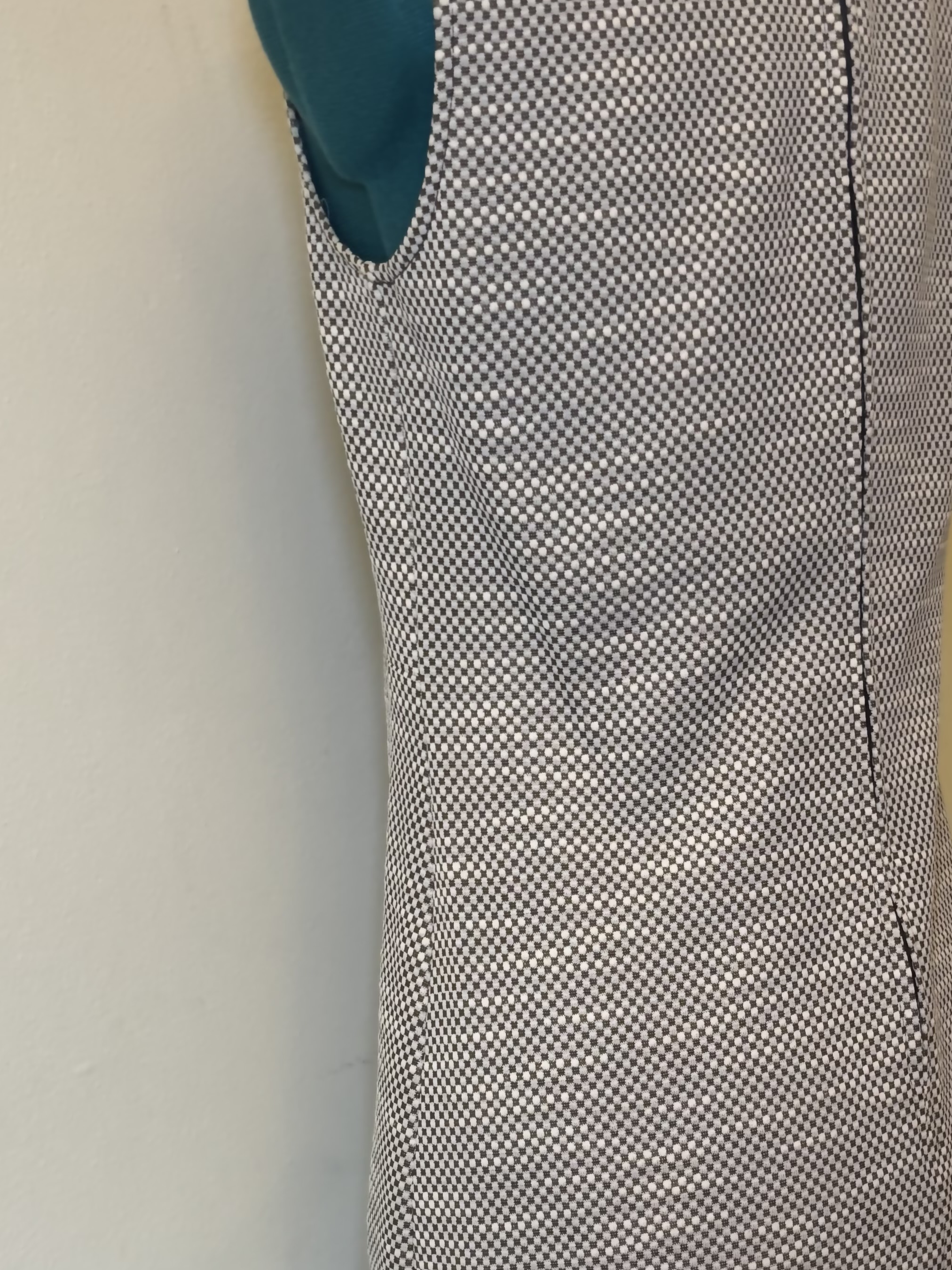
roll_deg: +0.8
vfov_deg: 34.6
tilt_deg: -15.2
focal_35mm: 55
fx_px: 2017
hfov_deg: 26.4
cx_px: 658
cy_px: 844
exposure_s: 1/60
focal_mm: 5.96
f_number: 1.6
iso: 250
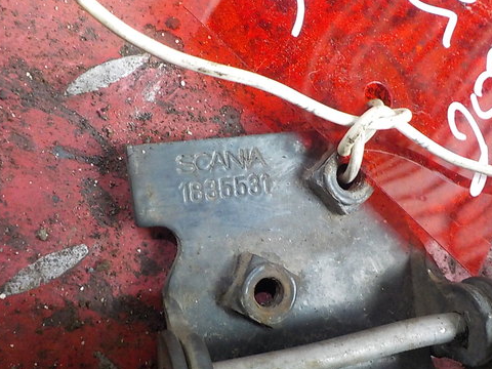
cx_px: 249
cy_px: 211
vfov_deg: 35.9
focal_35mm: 40
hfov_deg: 46.8
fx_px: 569
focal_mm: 4.1
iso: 400
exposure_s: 1/13
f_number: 3.3
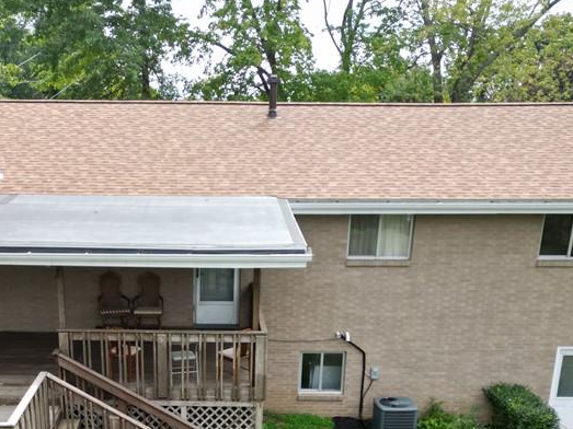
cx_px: 207
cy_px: 397
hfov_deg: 40.1
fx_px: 778
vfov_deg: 29.4
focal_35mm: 47
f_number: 1.7
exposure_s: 1/1500
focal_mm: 6.72
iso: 200
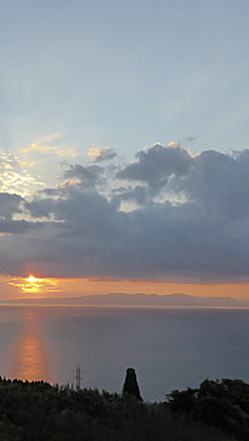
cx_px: -6
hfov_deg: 29.7
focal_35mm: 37
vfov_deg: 54.0
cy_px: 221
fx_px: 434
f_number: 3.3
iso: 200
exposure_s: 1/500
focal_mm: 4.3
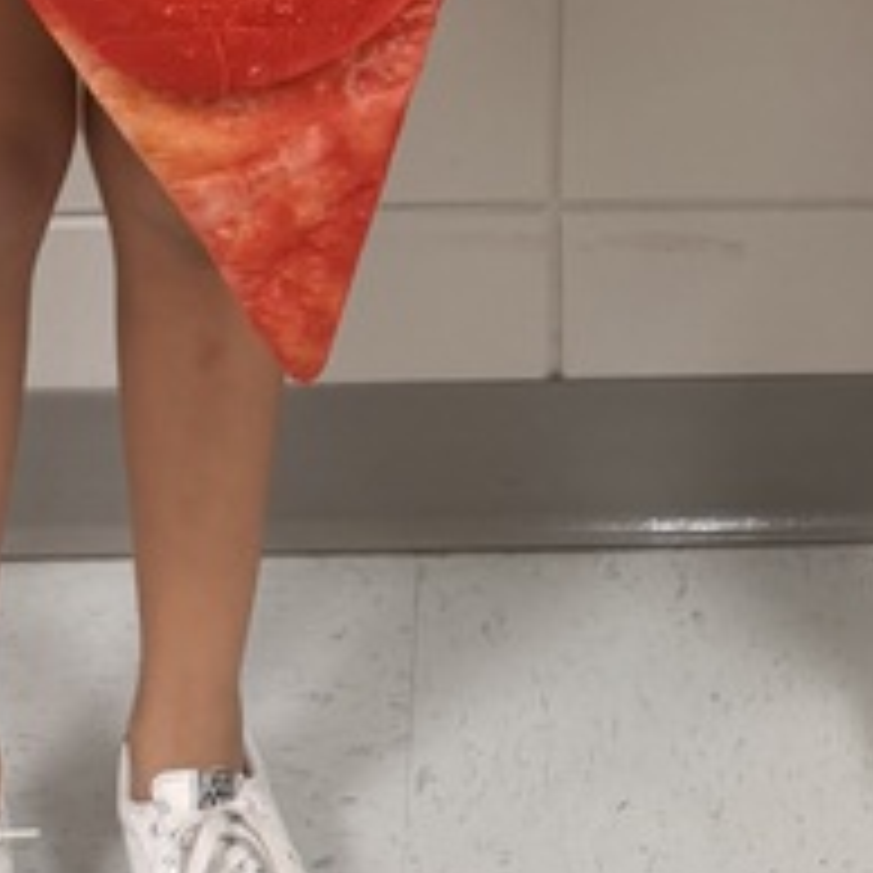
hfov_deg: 15.5
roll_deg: -2.6
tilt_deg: -18.8
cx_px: 702
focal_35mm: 112
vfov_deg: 13.7
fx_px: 3196
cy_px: -756
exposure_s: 1/60
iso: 125
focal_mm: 6.76
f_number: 1.78
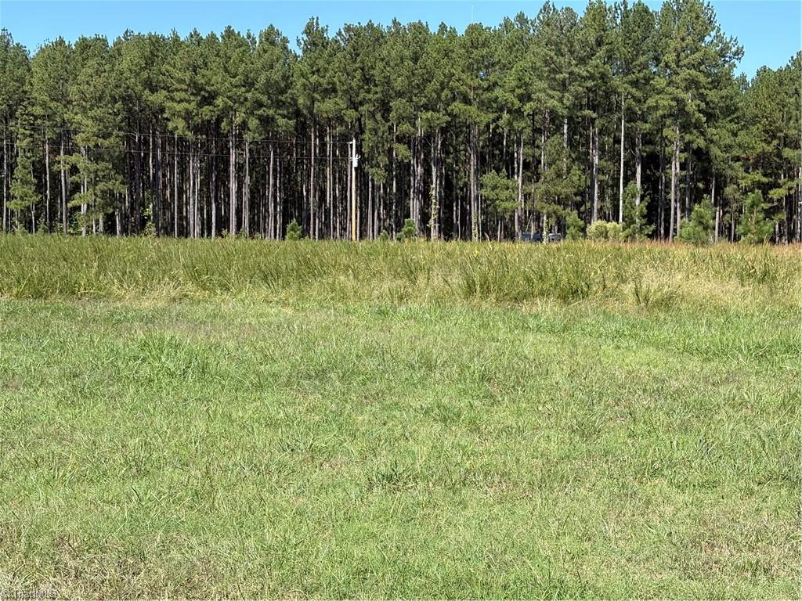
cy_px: 300
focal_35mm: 52
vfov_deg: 28.0
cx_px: 401
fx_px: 1205
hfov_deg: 36.8
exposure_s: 1/2545
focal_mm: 5.96
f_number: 1.6
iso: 50
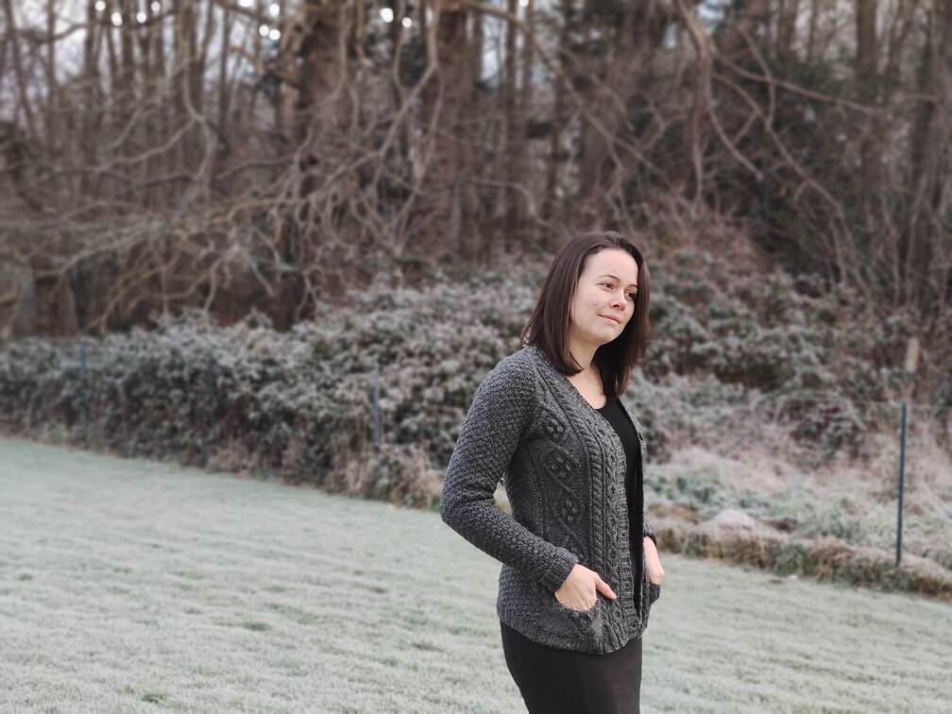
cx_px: 476
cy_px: 357
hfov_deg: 45.8
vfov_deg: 35.1
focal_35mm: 41
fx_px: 1128
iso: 100
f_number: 2
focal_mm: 8.16
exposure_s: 1/117
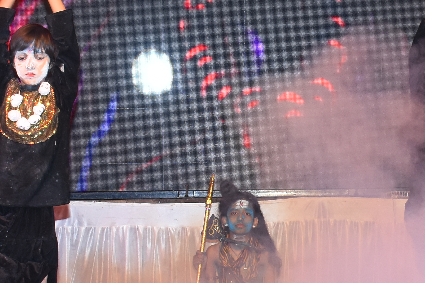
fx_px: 1723
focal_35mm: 146
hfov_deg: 14.0
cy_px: 123
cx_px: 348
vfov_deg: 9.4
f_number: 7.1
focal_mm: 26
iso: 640
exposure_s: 1/160
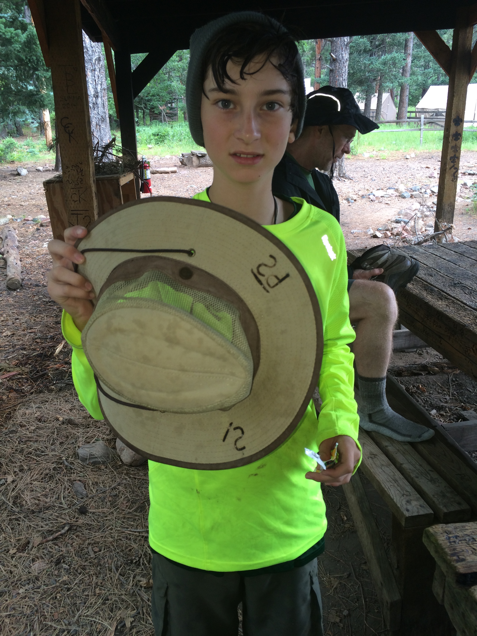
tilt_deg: -18.7
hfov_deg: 48.2
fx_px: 533
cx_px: 238
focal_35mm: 29
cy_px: 318
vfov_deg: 61.7
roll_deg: +1.7
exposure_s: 1/30
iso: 32
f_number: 2.2
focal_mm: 4.15
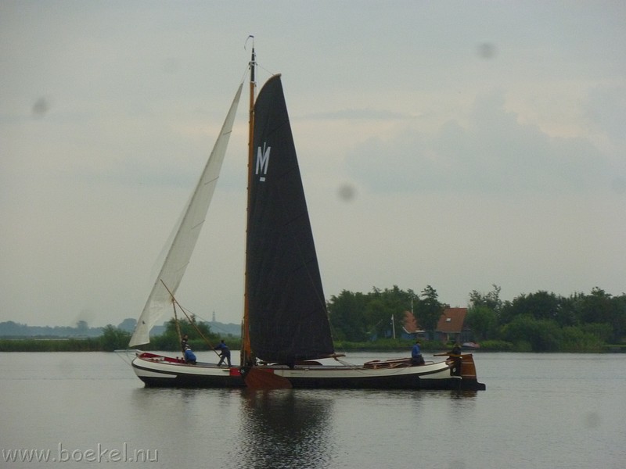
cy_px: 234
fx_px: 2695
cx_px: 313
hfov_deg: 13.3
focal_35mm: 149
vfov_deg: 10.0
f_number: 5.6
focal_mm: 26.7
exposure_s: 1/60
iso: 400
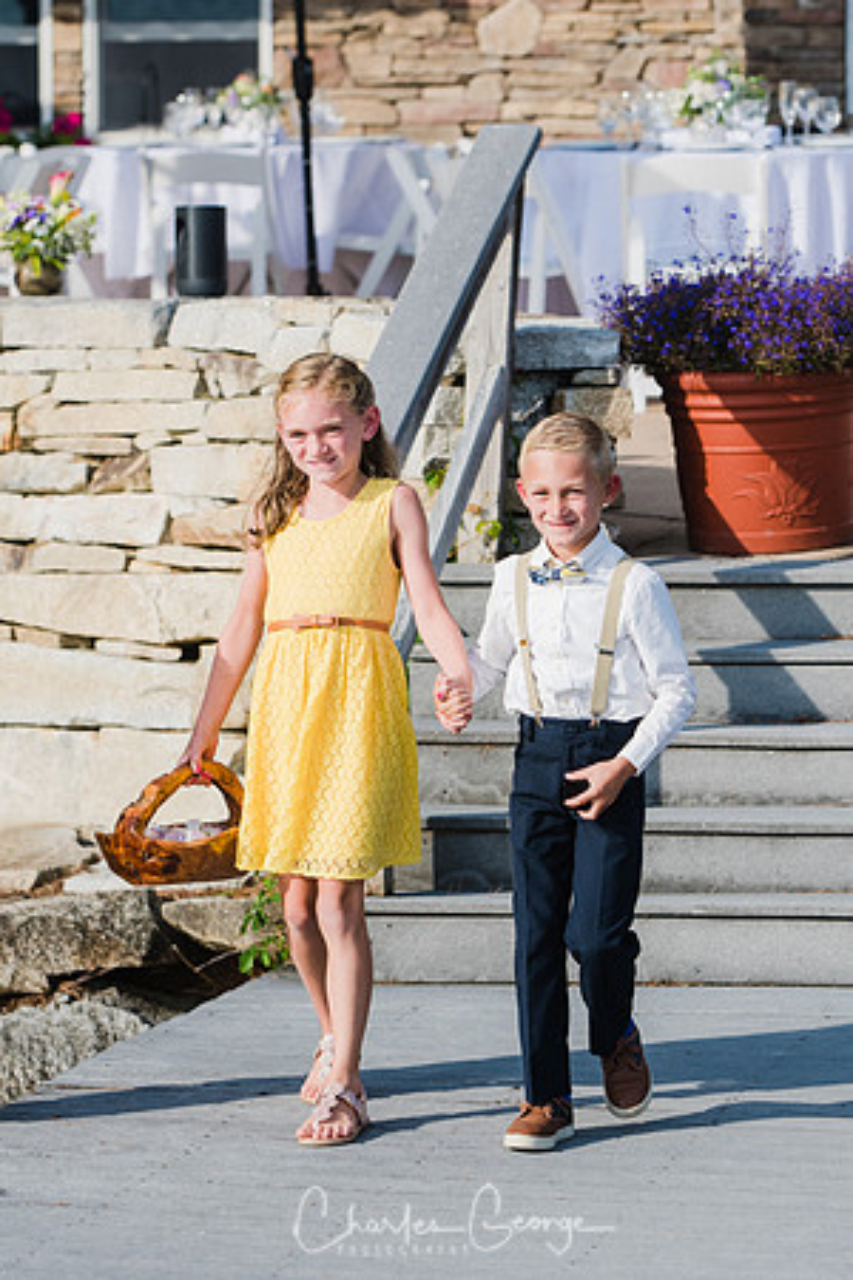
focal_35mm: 158
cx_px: 426
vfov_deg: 13.0
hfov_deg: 8.7
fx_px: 5597
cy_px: 640
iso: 200
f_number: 4
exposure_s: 1/2000
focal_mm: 105
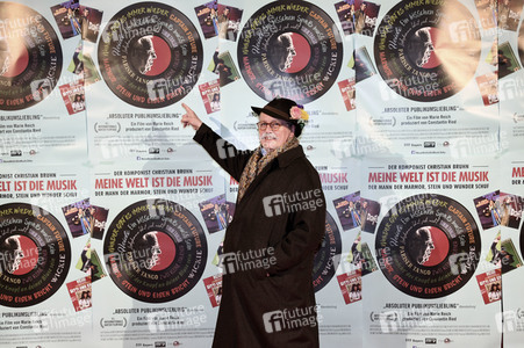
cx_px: 262
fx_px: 611
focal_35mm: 42
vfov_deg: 31.8
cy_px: 174
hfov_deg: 46.4
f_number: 6.3
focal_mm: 42
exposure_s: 1/100
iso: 1250
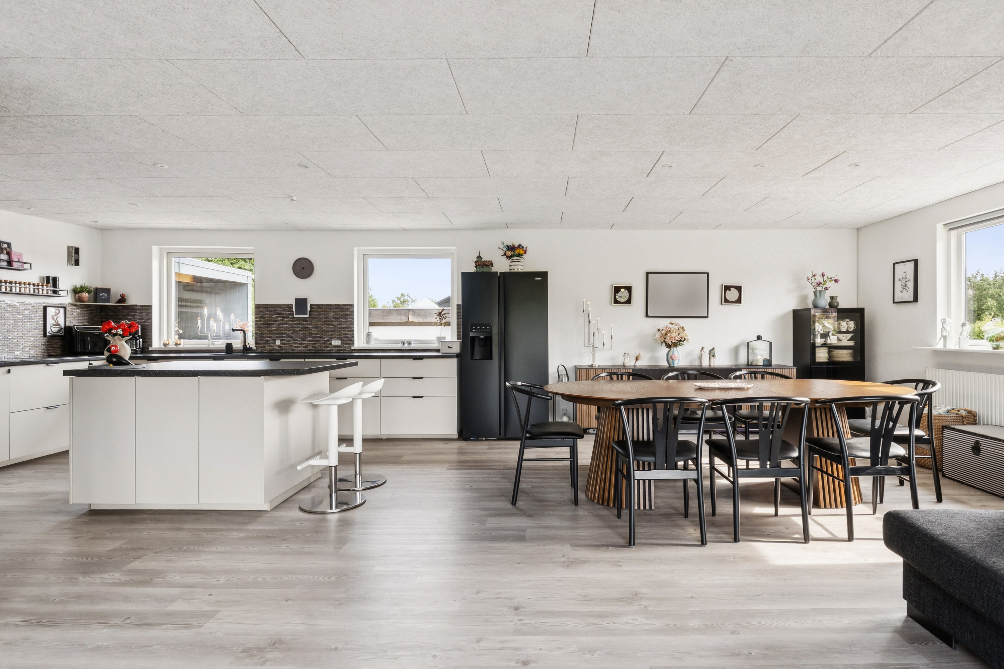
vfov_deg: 64.6
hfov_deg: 86.9
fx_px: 530
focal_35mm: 19
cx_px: 502
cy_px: 334
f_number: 8
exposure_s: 1/25
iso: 250
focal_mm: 13
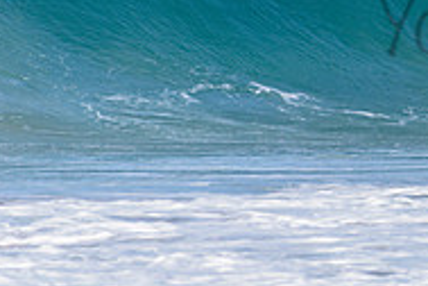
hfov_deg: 1.3
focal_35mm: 1533
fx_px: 18224
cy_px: 1
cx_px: 611
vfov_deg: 0.9
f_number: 5.6
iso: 125
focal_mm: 500
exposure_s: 1/2000
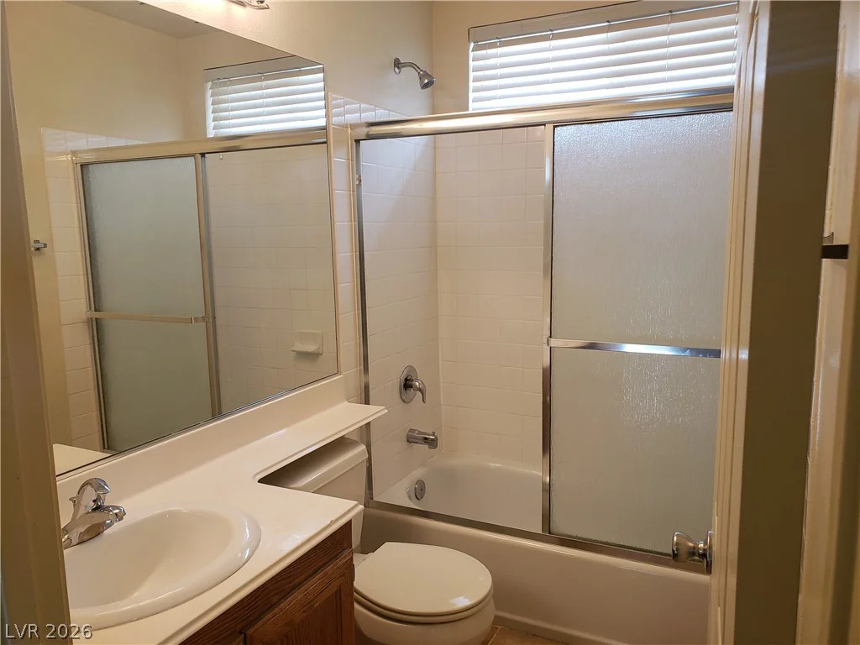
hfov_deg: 67.3
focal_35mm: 26
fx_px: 646
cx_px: 430
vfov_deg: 53.1
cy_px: 322
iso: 160
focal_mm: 4.3
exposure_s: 1/60
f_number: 2.4
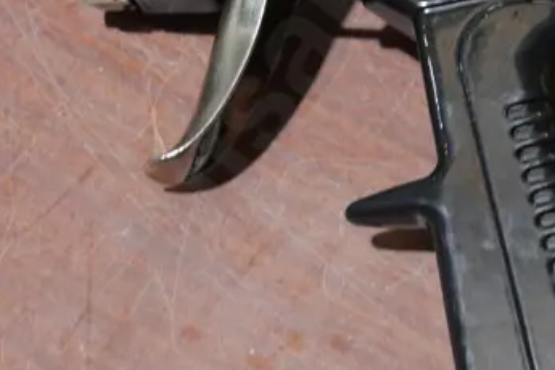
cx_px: 360
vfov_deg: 12.8
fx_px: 1619
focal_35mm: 105
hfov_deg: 19.4
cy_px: -24
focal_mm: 17
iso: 400
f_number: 4
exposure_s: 1/60
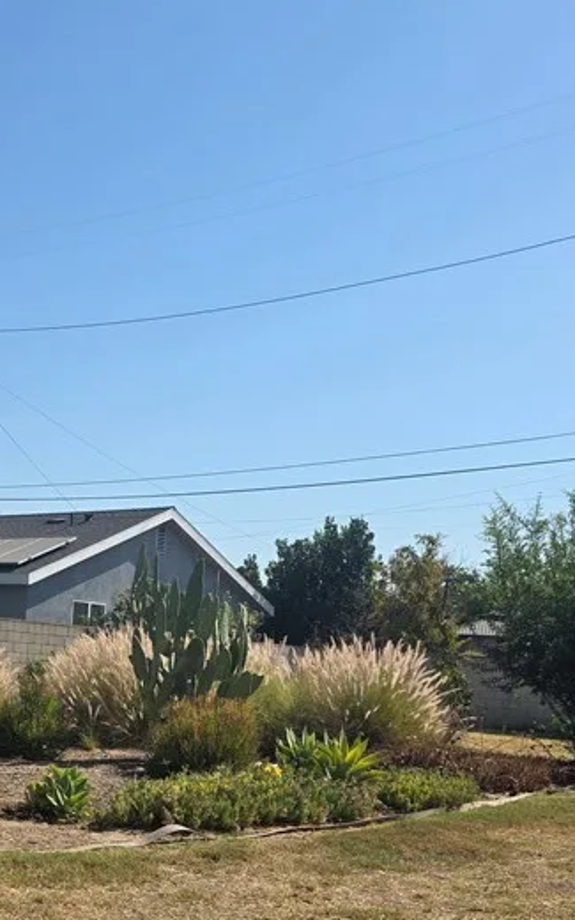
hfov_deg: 26.1
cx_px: 78
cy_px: 771
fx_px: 1204
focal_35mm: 48
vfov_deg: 39.7
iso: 80
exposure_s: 1/6574
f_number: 1.7
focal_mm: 6.3
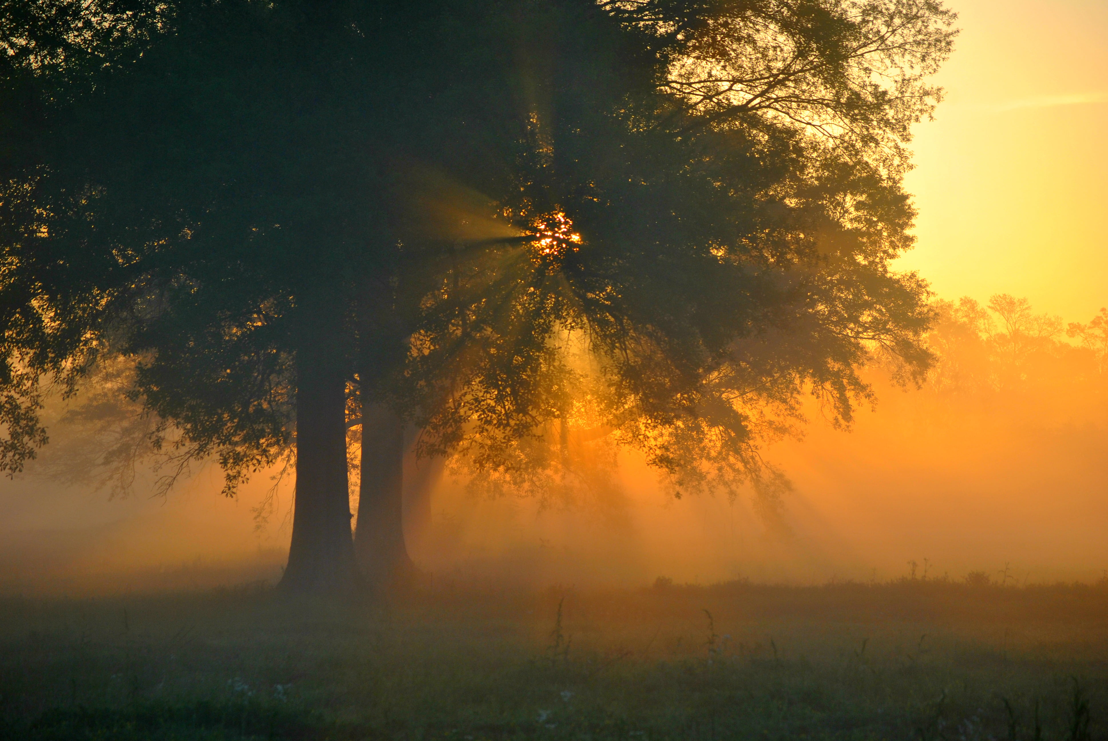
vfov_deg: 9.4
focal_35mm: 147
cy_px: 370
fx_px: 4530
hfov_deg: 13.9
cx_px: 554
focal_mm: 98
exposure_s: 1/500
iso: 180
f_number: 5.6
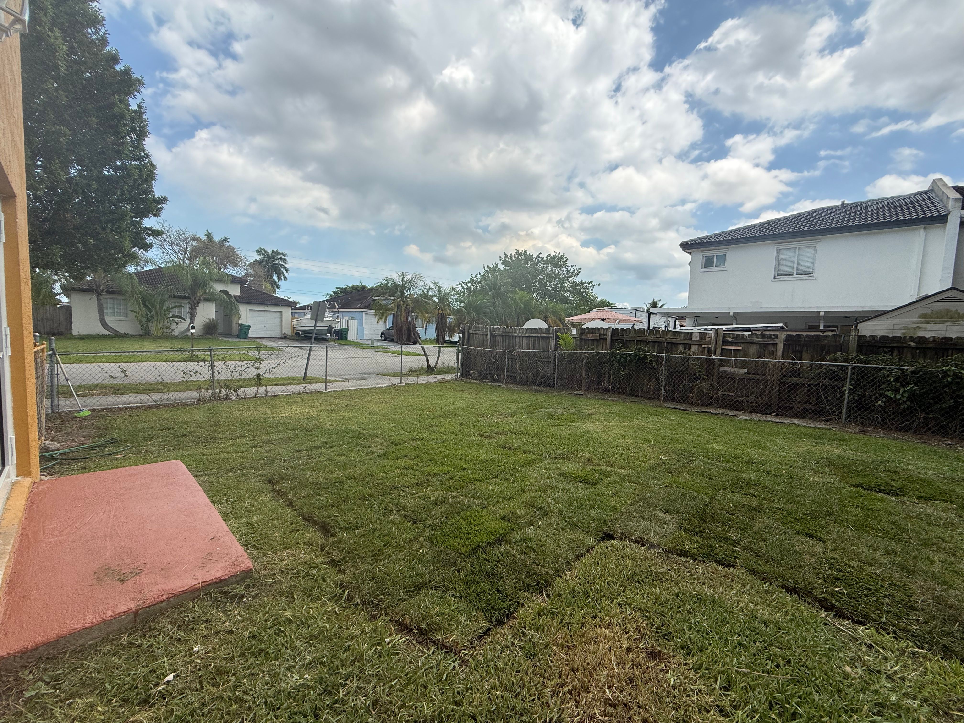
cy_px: 362
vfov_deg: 85.7
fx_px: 390
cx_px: 482
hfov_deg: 102.1
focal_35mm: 14
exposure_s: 1/1534
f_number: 2.2
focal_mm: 2.22
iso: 50
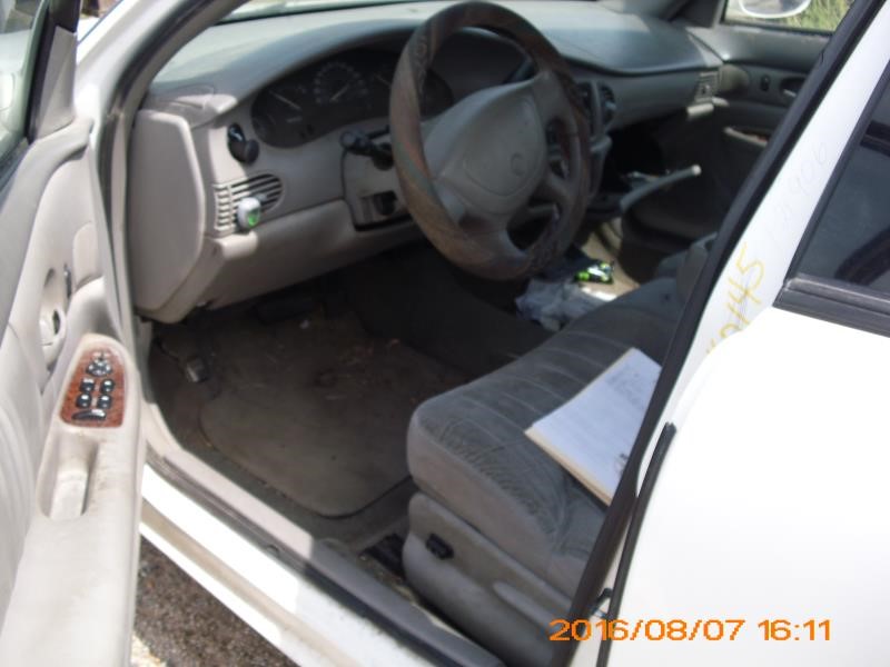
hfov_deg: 51.4
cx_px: 445
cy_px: 334
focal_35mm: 36
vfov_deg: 39.7
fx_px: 926
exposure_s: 1/400
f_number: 3.1
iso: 80
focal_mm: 6.3
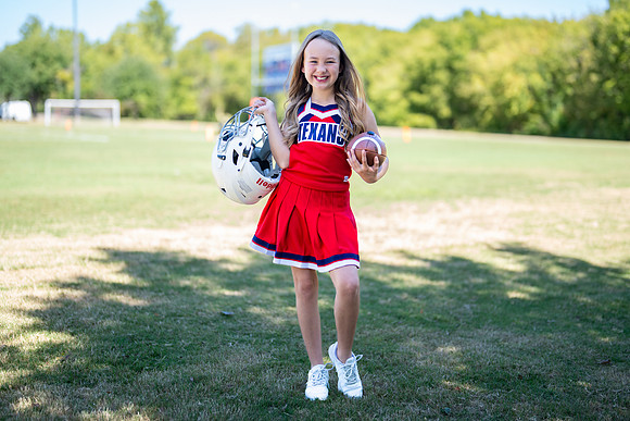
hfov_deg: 35.9
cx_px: 318
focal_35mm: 56
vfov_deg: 24.4
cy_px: 196
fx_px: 972
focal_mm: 50
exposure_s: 1/1250
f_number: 1.2
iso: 100
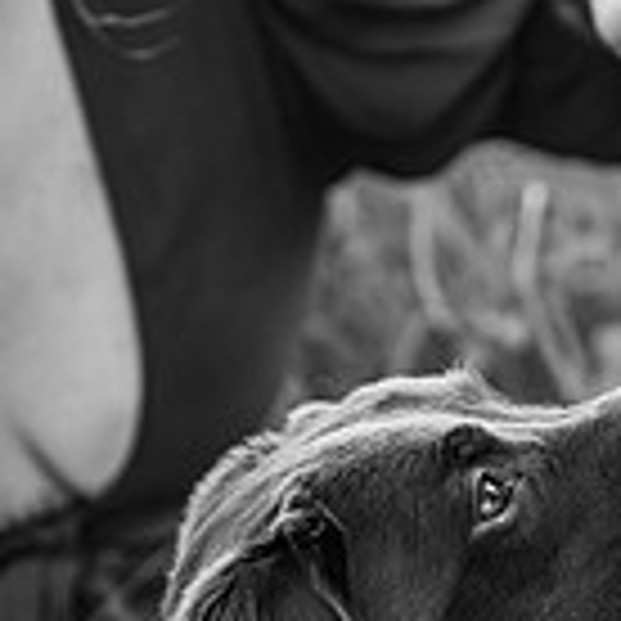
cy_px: 482
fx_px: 3938
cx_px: 531
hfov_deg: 9.0
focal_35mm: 194
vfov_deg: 9.0
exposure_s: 1/500
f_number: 3.2
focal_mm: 70
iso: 320
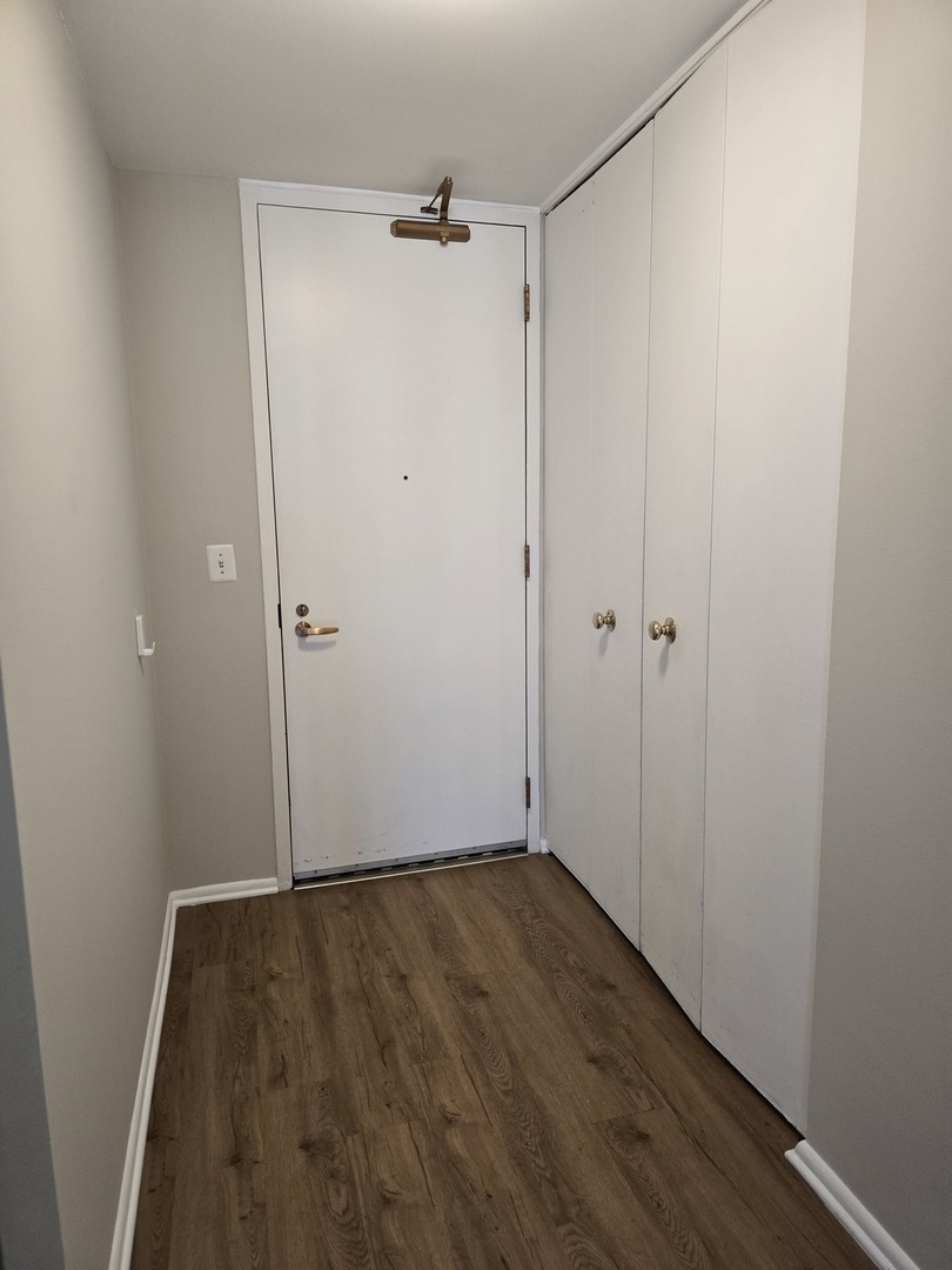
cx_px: 476
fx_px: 843
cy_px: 635
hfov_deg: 58.9
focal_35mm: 23
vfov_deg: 73.9
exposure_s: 1/120
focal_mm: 6.3
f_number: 1.7
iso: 250
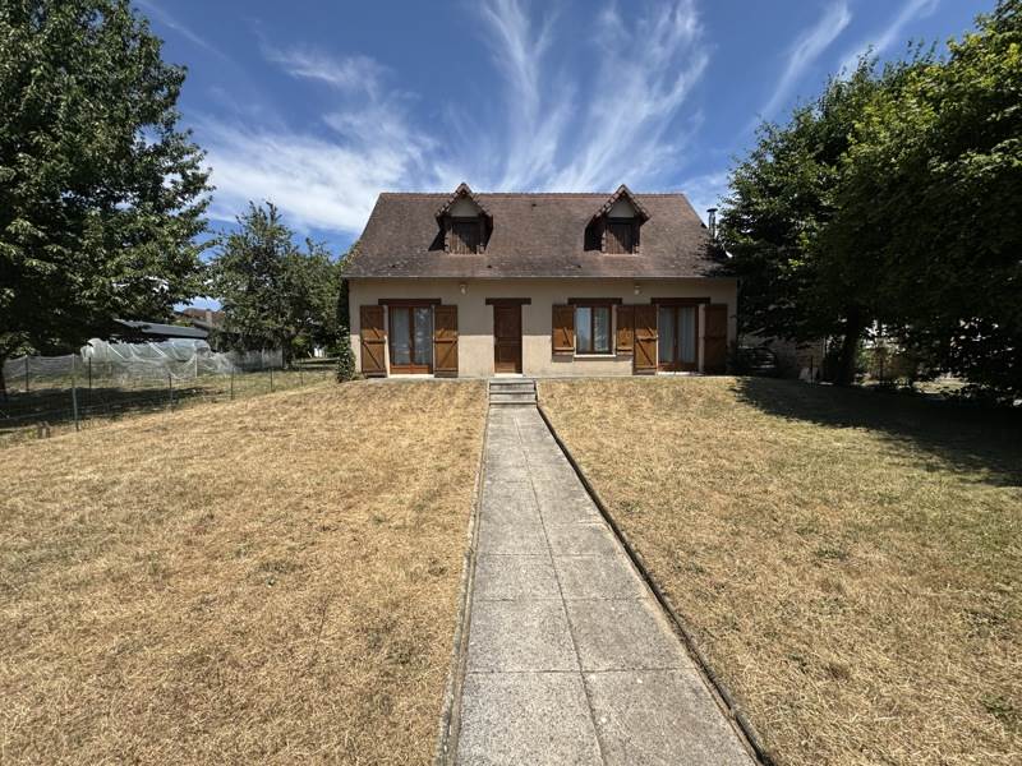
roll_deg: +1.2
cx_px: 511
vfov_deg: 85.7
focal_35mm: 14
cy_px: 383
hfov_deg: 102.1
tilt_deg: -3.8
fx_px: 413
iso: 50
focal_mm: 2.22
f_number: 2.2
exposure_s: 1/2273
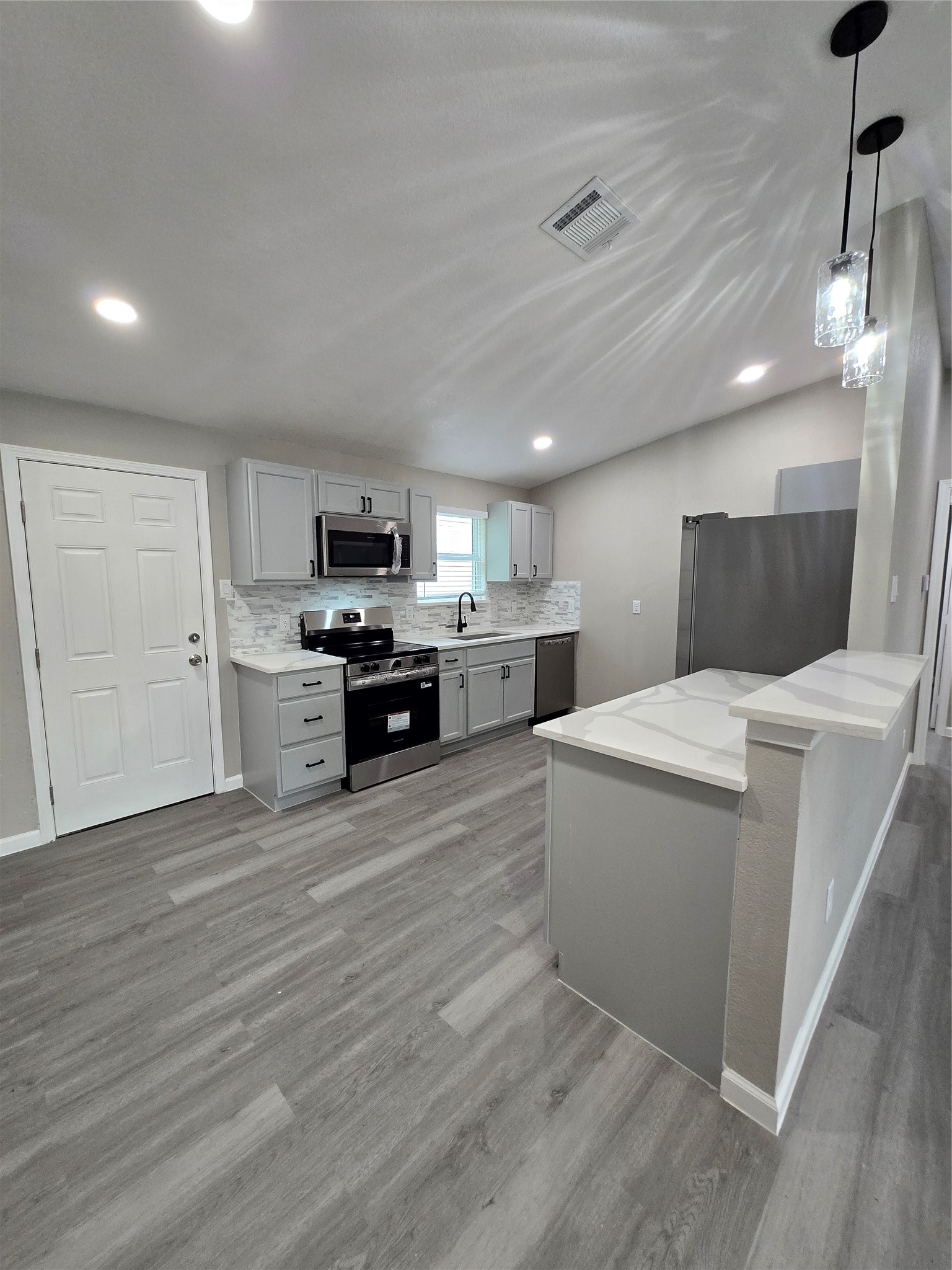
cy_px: 635
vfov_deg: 106.2
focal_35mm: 13
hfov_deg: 89.9
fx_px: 477
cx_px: 476
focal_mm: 1.7
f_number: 2.2
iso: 160
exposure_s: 1/60
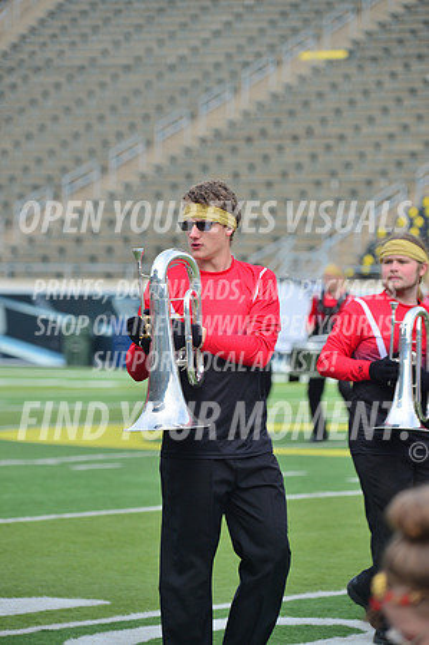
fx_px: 3583
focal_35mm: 200
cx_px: 214
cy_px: 322
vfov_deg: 10.3
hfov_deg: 6.9
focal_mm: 200
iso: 200
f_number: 5.6
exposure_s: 1/1000
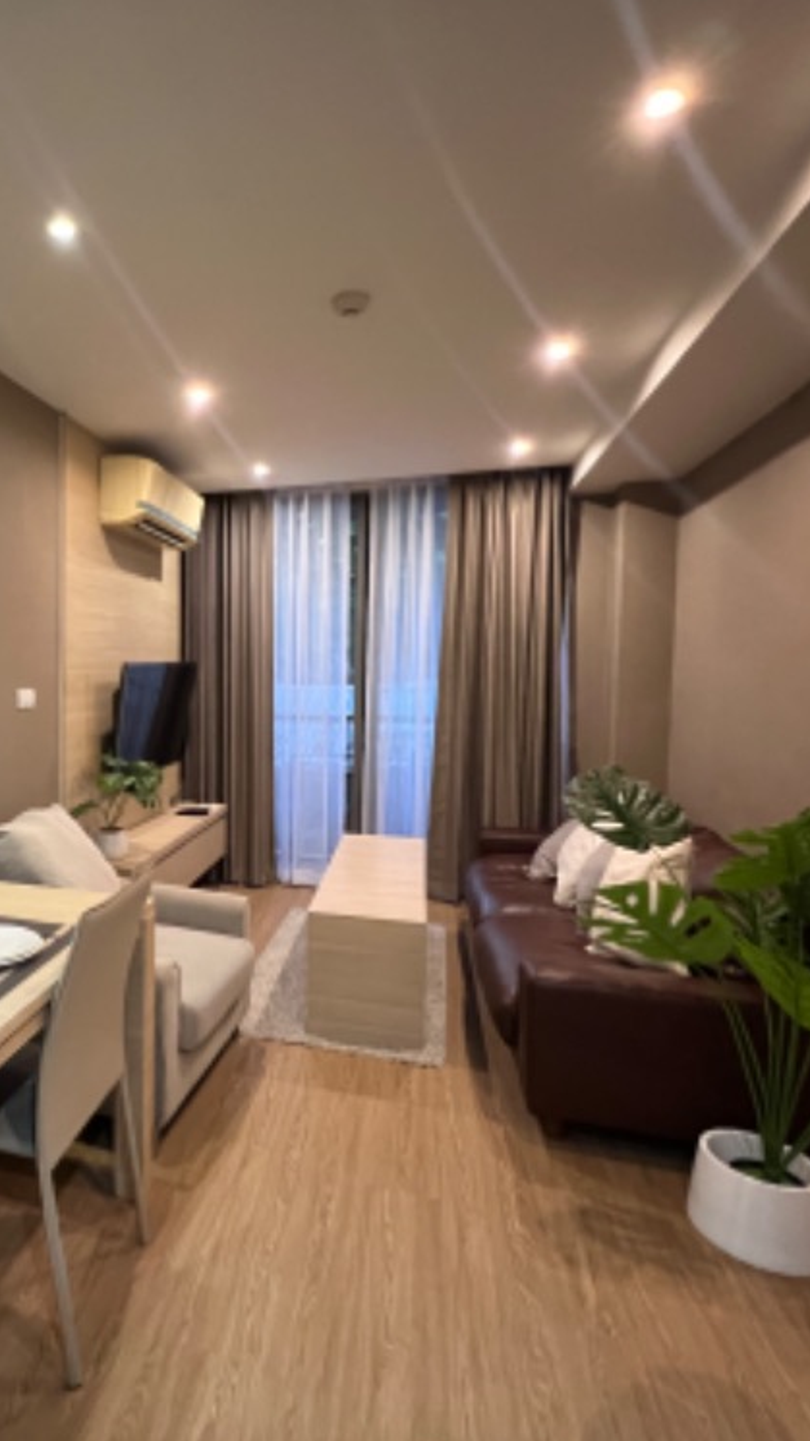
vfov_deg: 89.6
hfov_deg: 53.7
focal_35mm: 19
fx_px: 726
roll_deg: +0.5
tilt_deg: -4.1
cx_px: 143
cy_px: 720
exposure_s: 1/50
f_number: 1.8
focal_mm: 1.57
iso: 800
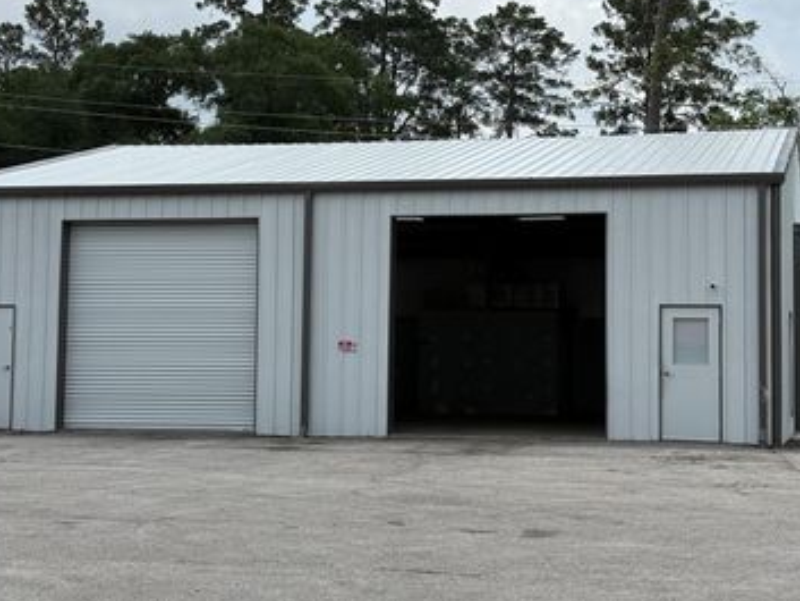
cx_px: 465
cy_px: 244
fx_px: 1572
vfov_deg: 21.6
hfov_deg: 28.5
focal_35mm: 68
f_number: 1.78
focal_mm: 6.76
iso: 64
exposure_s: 1/6536
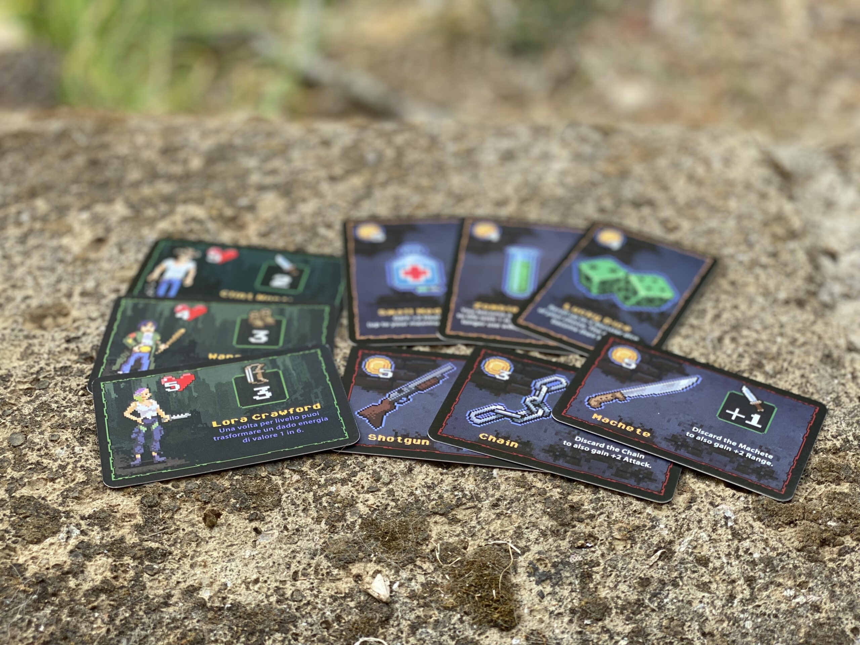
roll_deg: -0.8
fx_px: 1292
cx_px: 430
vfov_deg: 28.0
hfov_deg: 36.8
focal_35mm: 52
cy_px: 322
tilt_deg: -37.8
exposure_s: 1/122
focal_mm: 6
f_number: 2
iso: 40
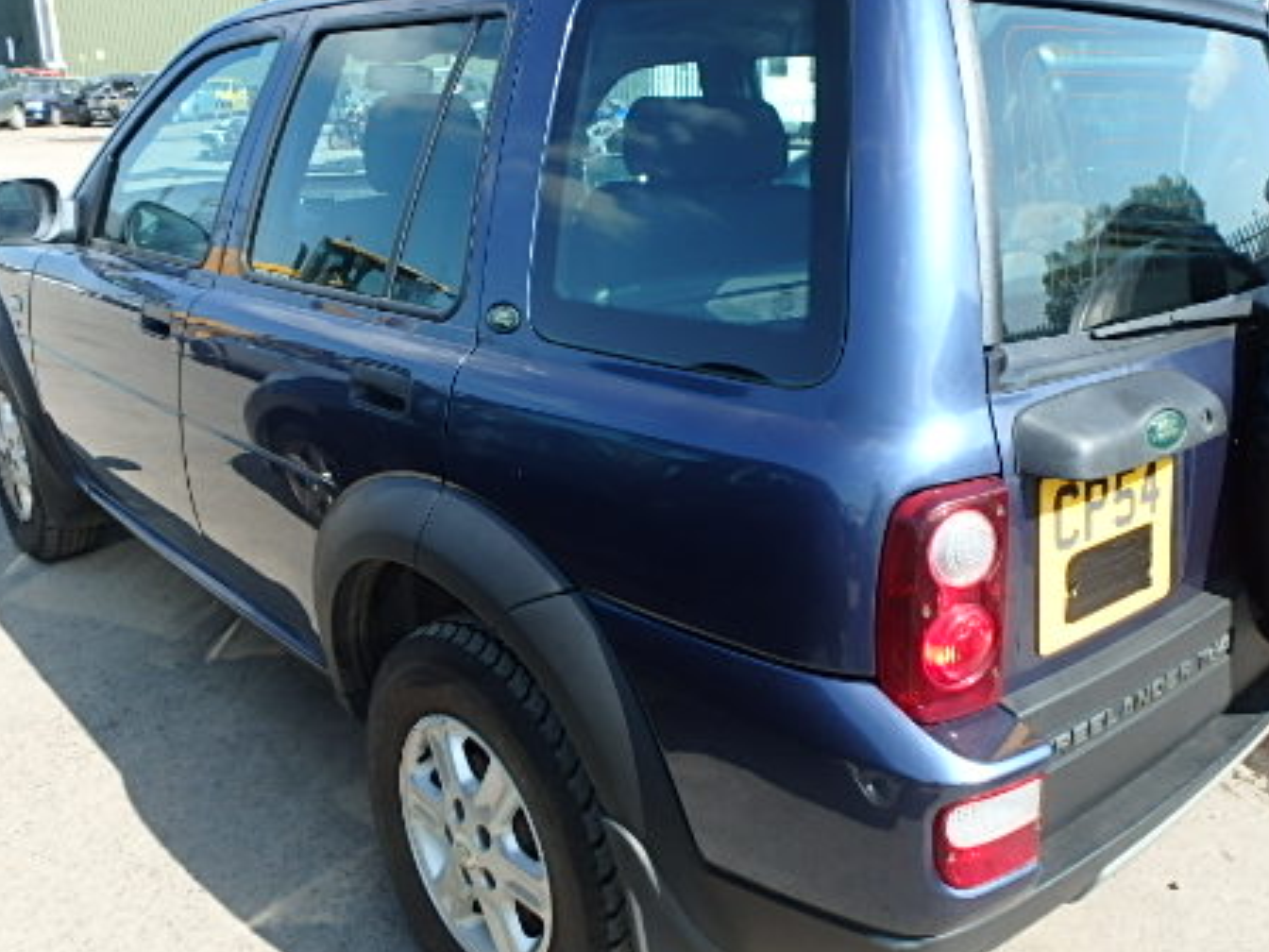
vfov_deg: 46.7
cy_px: 416
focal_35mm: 30
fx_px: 1100
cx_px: 708
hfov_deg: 59.8
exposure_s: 1/400
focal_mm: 3.7
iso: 125
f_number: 3.5
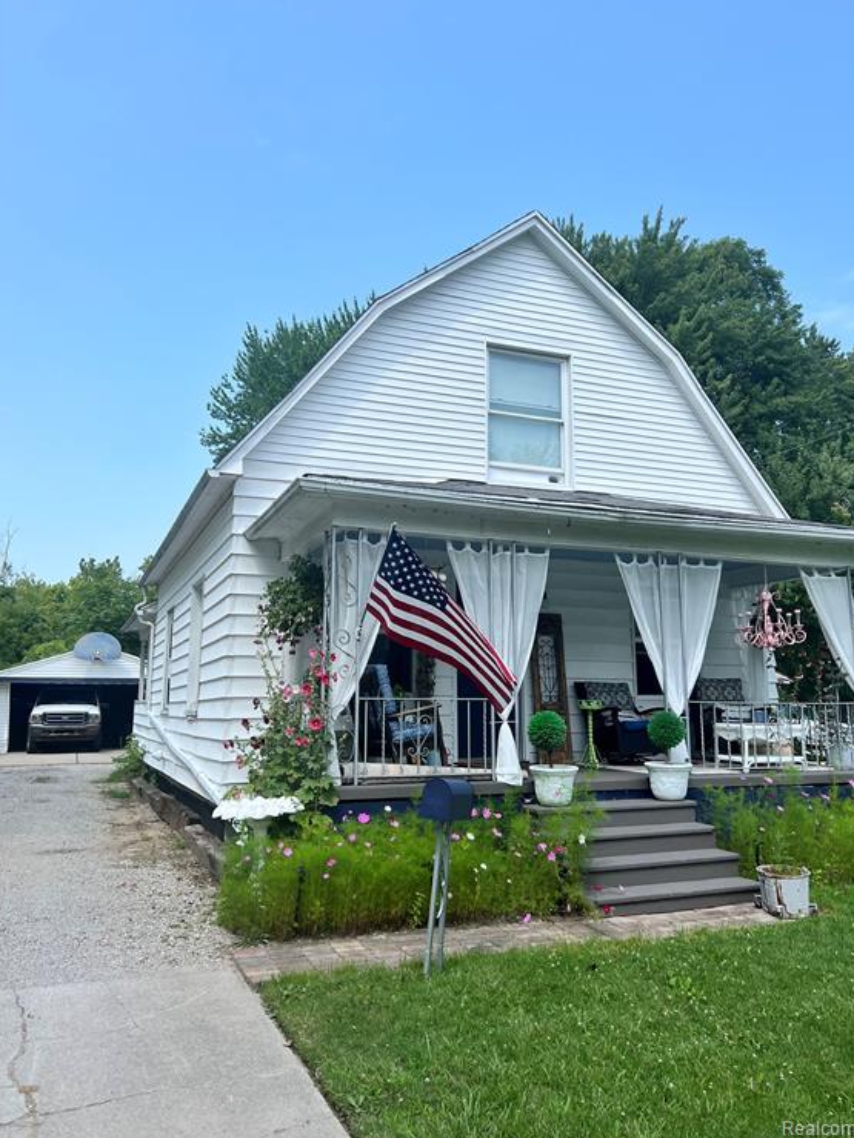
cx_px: 431
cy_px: 552
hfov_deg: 51.4
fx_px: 888
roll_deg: +1.4
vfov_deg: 65.3
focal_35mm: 27
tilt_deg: +10.6
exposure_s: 1/3257
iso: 50
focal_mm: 5.7
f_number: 1.5
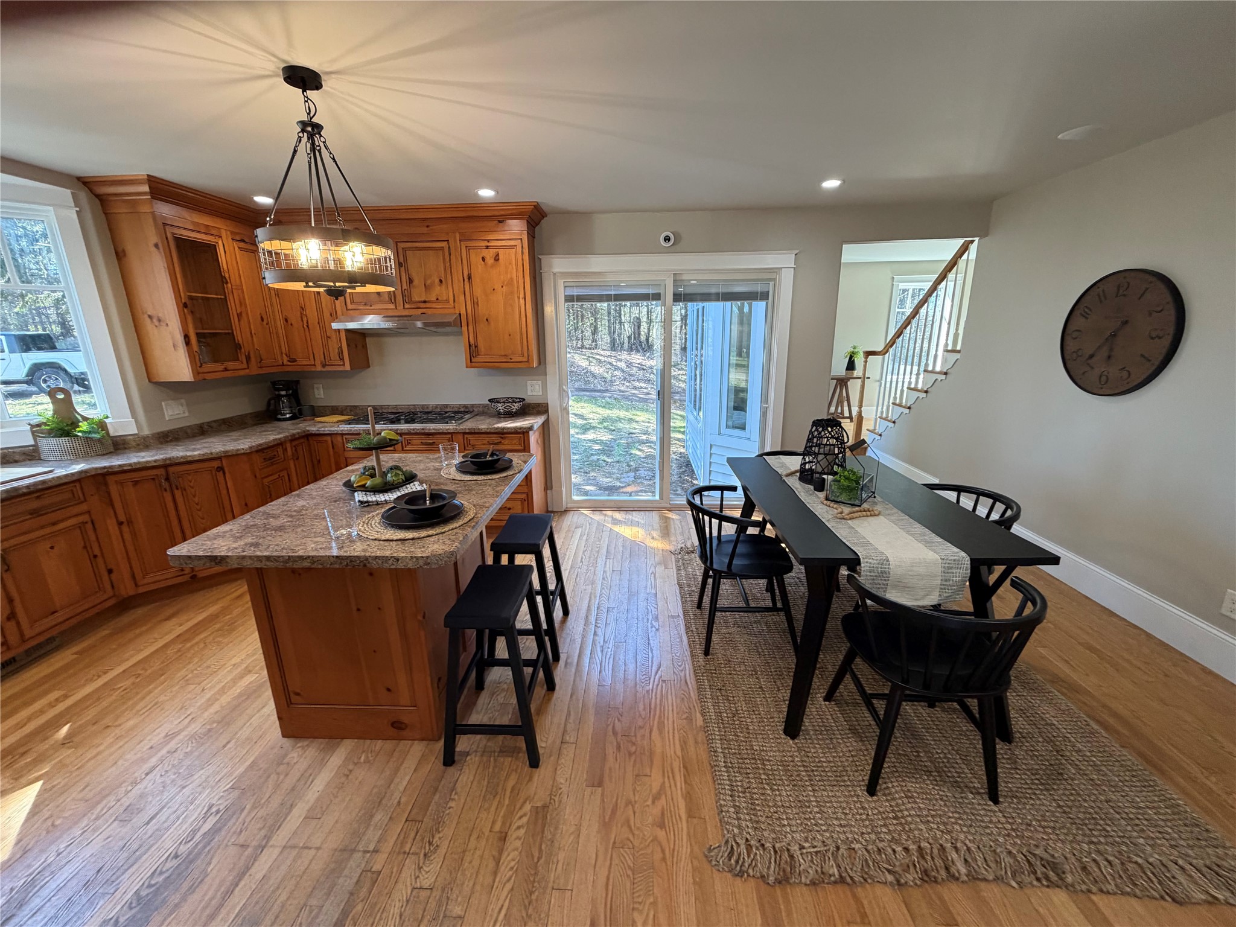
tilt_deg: -15.9
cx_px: 618
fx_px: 500
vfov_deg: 85.7
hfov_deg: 102.1
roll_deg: +1.4
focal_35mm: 14
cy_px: 464
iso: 200
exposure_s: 1/120
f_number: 2.2
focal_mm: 2.22
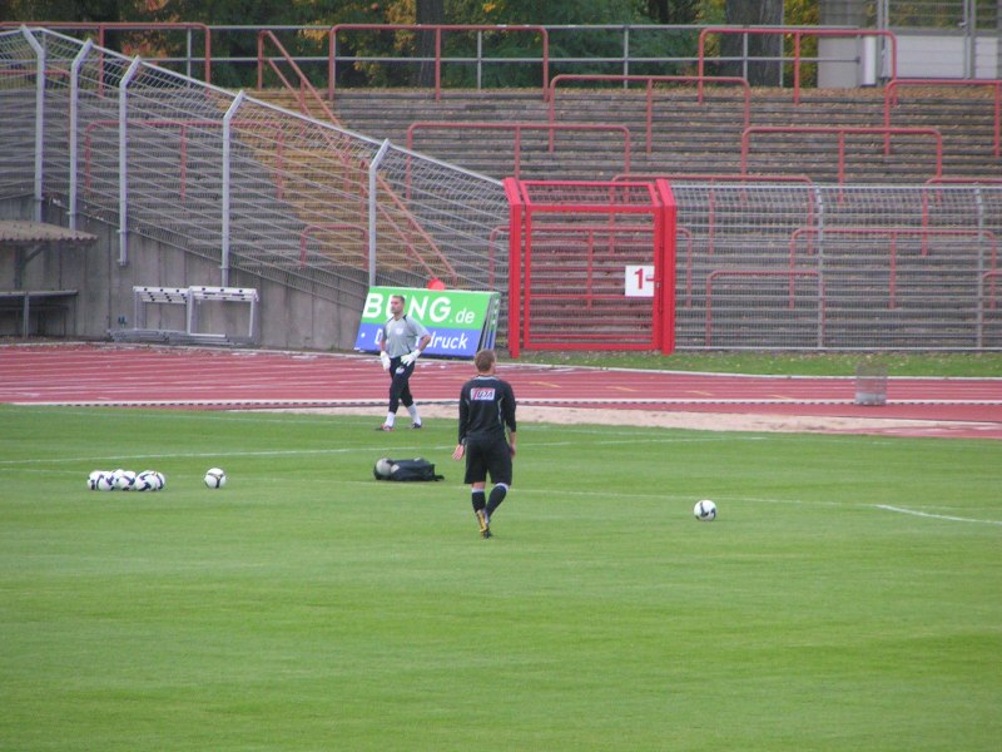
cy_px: 376
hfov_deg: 5.2
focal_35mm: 380
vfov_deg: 3.9
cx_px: 501
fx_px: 11000
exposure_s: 1/100
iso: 200
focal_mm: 58
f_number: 3.5
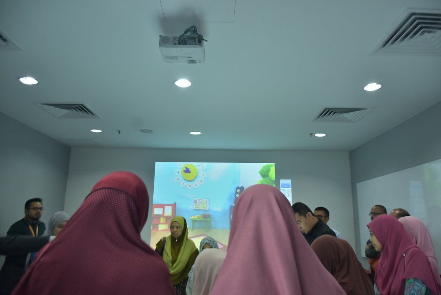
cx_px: 220
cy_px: 148
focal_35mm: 27
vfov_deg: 48.0
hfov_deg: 67.3
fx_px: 331
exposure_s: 1/125
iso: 640
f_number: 3.5
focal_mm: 18
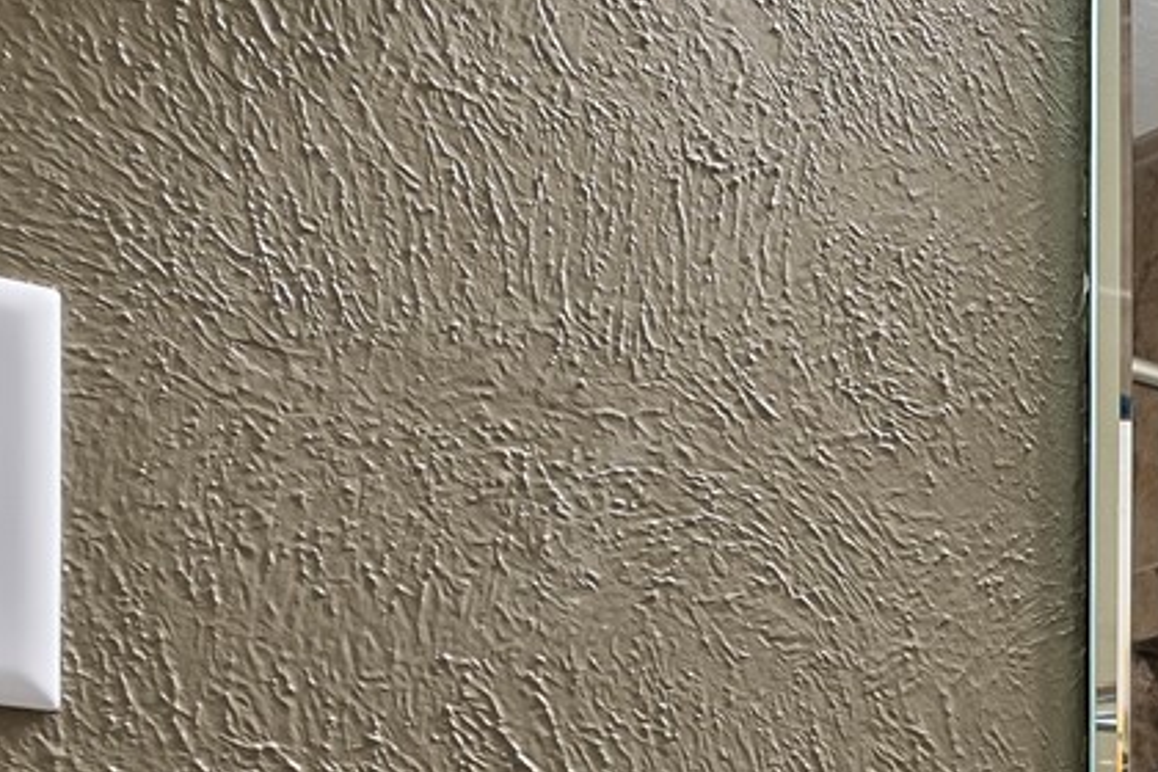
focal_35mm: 93
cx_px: 2316
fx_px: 2991
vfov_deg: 13.4
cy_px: 1318
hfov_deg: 16.6
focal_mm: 18
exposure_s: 1.3
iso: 125
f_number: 6.3
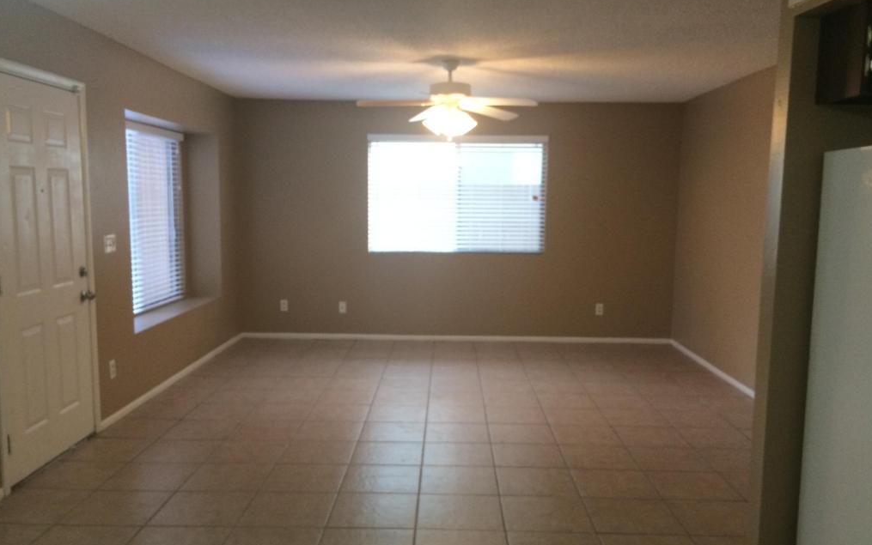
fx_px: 737
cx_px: 435
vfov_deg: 40.6
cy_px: 290
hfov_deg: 61.2
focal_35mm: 31
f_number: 2.2
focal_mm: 4.15
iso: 160
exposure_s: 1/30
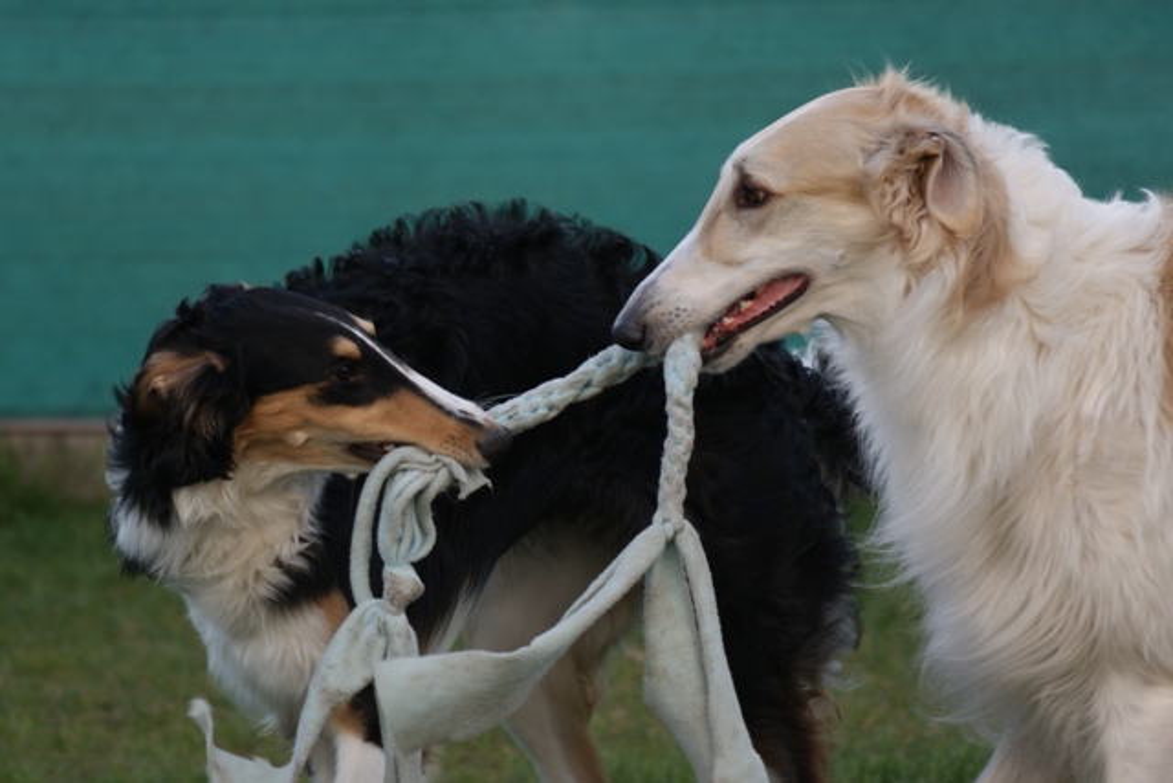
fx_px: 7332
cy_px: 392
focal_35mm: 225
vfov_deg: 6.1
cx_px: 586
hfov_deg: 9.1
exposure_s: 1/250
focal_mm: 150
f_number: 4.5
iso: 160
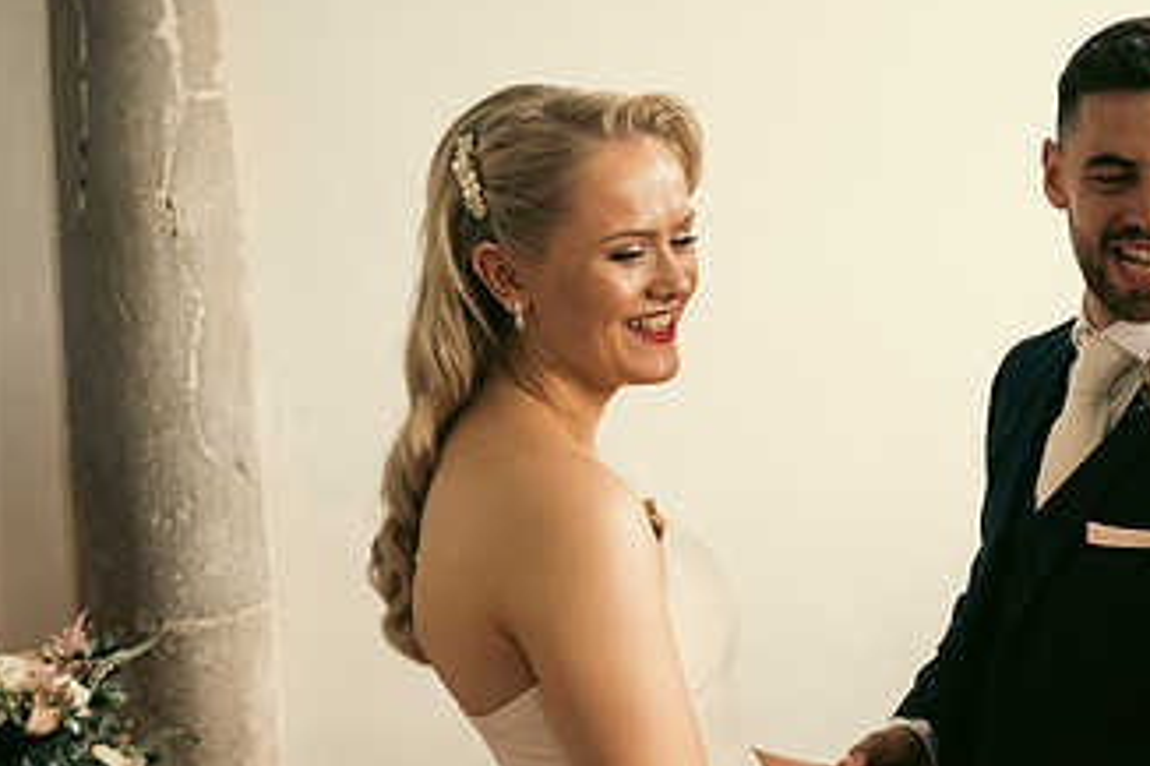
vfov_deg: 23.8
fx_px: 1820
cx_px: 945
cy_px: 383
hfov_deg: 33.9
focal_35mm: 57
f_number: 3.5
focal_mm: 32
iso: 800
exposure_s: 1/160
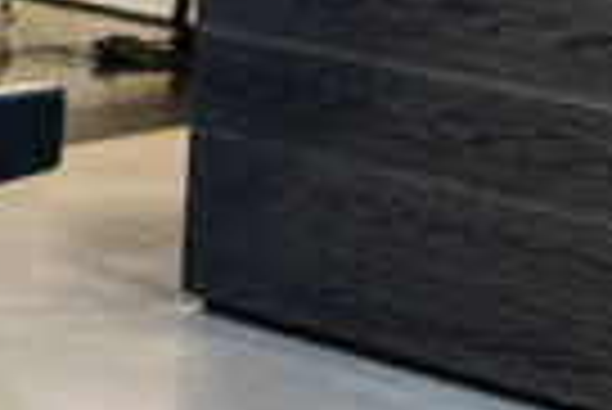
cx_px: -950
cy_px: -252
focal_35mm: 158
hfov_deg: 10.7
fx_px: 2689
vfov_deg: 8.5
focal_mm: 18
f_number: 3.5
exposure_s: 1/60
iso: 2000
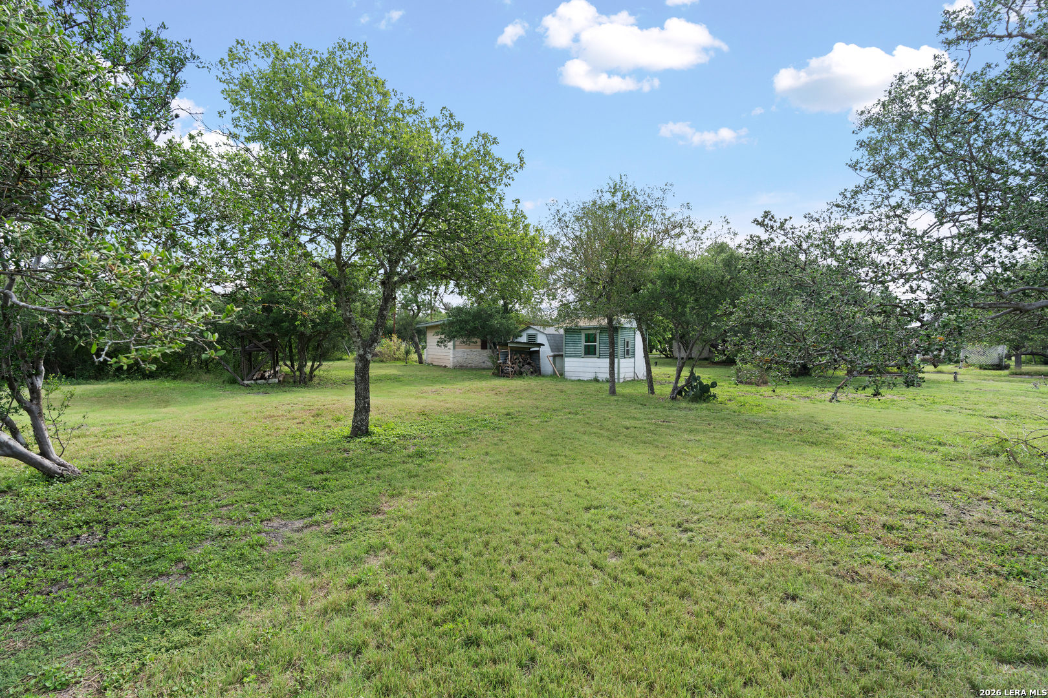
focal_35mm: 16
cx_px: 524
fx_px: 466
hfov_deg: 96.7
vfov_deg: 73.7
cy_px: 349
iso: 100
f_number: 8
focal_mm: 16
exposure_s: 1/40
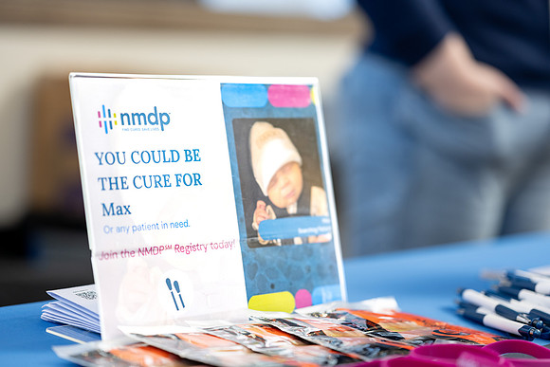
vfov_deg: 16.1
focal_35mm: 85
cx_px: 275
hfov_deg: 23.9
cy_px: 184
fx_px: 1299
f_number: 2
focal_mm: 85
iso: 250
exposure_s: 1/200
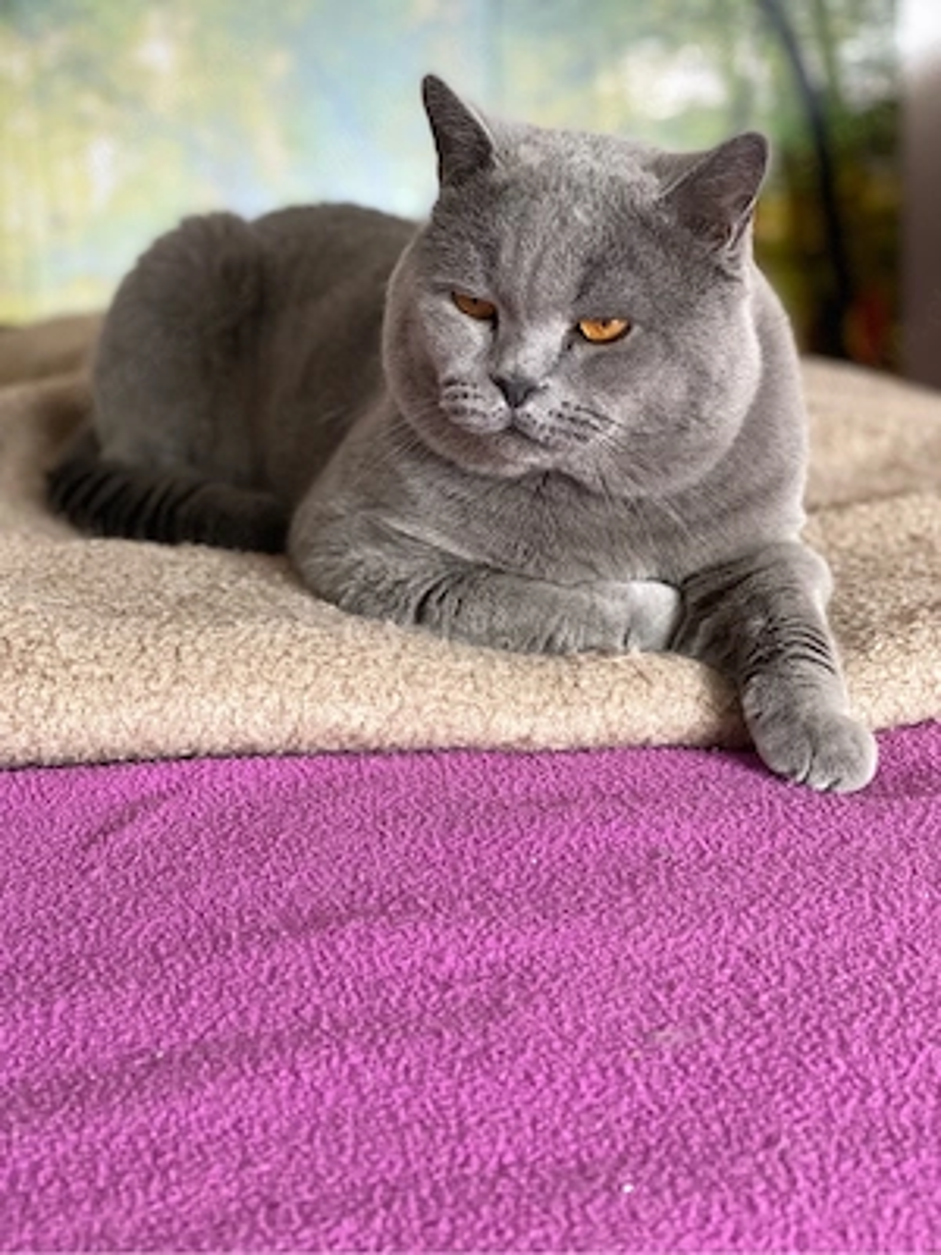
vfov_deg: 36.8
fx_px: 1885
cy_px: 628
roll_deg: -1.1
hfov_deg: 28.0
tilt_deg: -15.6
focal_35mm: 52
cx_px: 470
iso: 250
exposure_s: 1/77
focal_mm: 6
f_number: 2
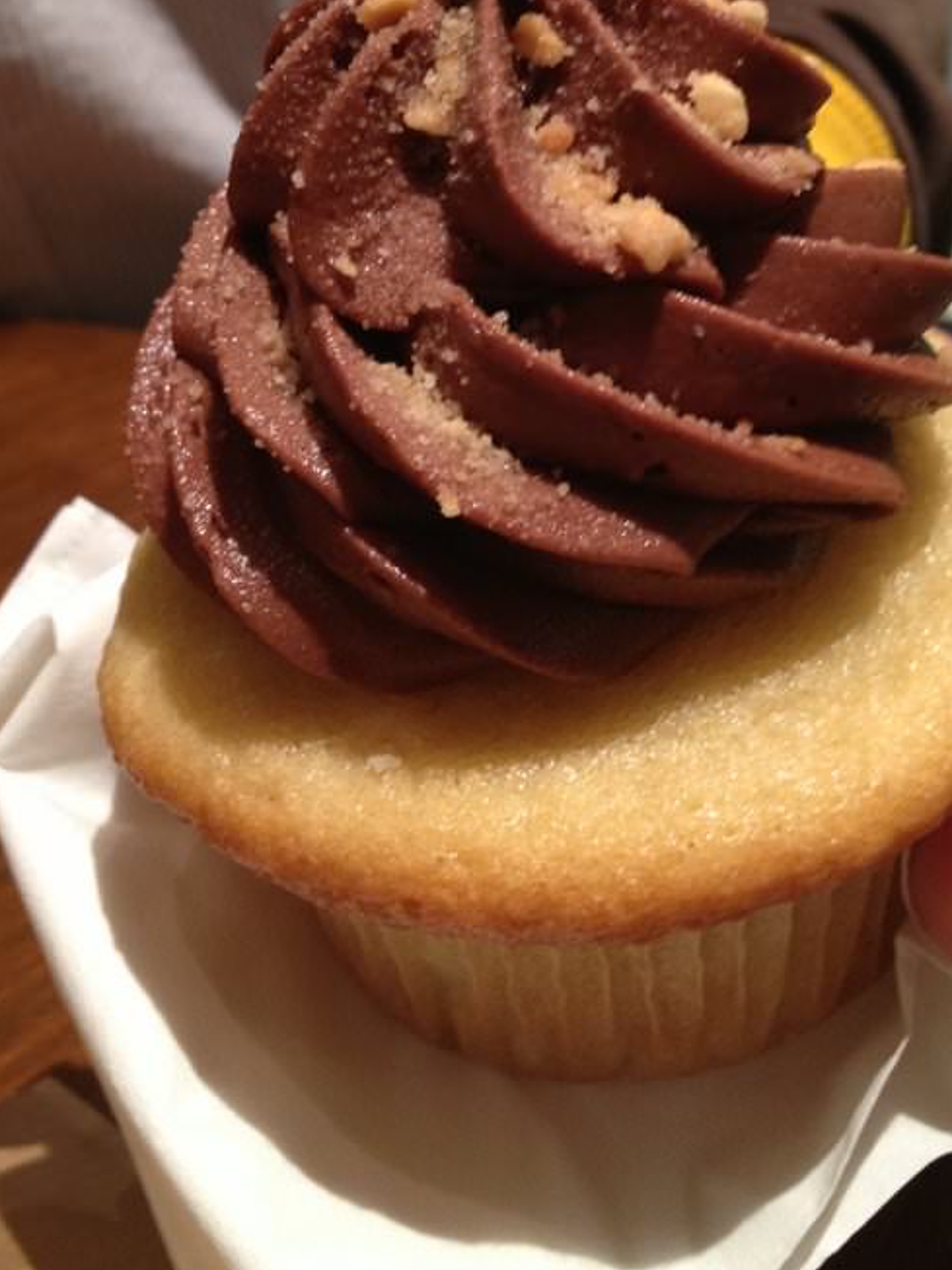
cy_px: 364
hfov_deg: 26.6
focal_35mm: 55
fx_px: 2017
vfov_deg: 34.4
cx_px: 489
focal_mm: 4.28
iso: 125
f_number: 2.4
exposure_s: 1/20
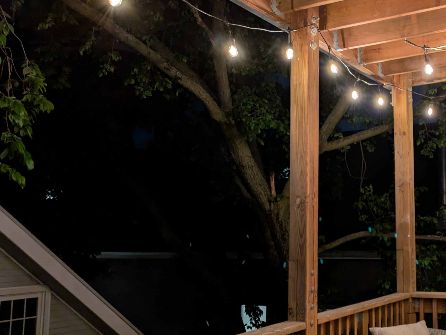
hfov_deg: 40.3
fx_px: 567
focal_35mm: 44
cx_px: 385
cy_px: 170
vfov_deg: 32.9
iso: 183
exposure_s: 1/15
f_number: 1.89
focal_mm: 5.43
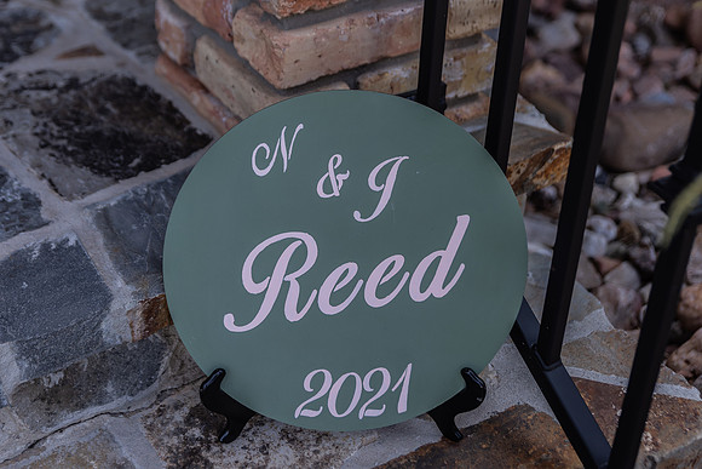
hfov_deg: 34.2
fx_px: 1140
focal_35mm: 58
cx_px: 319
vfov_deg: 23.2
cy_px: 184
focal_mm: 48
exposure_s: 1/400
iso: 50
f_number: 2.8
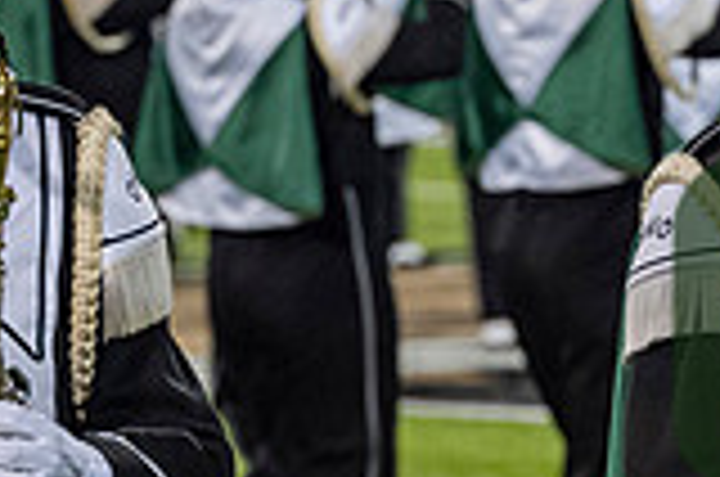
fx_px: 7605
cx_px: 1012
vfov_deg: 3.6
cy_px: 369
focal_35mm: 381
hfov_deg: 5.4
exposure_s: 1/500
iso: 500
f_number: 2.8
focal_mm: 70
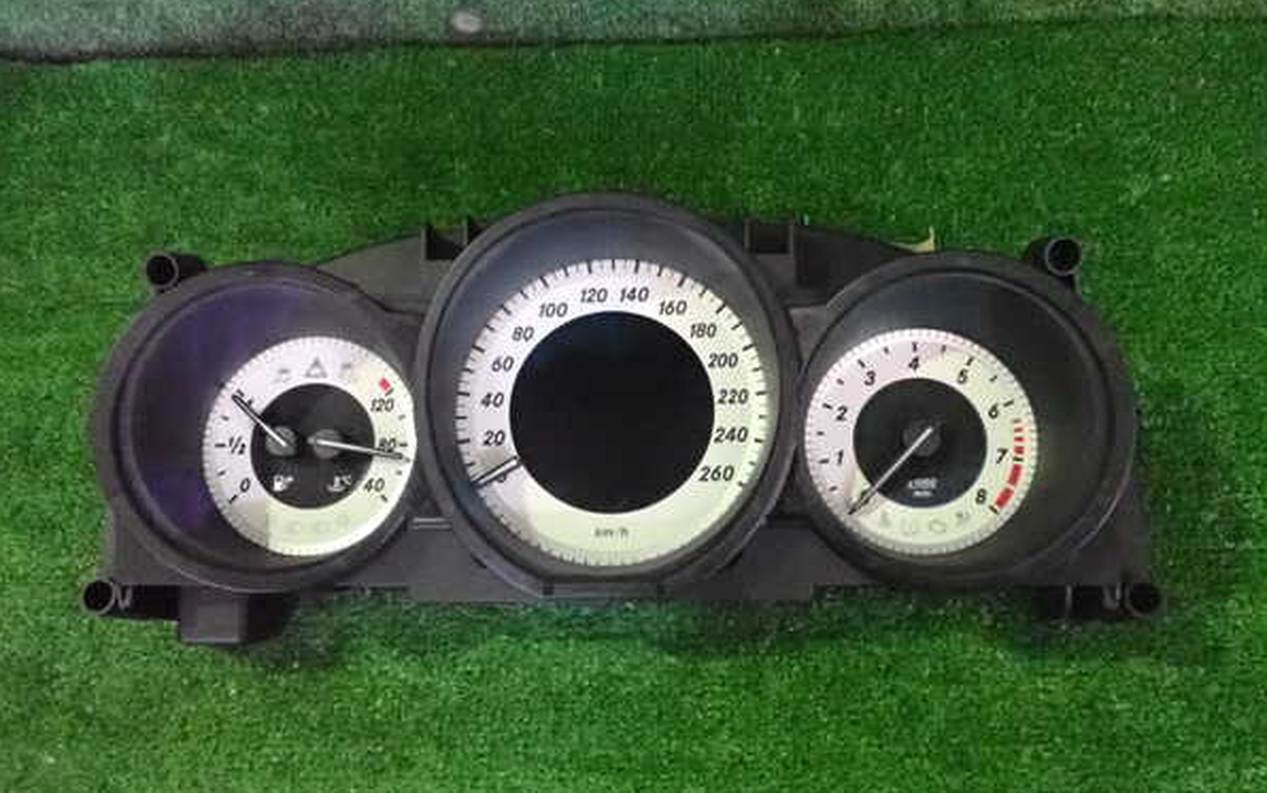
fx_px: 1105
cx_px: 631
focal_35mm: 32
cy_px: 415
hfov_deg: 59.6
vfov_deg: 39.5
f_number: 2.3
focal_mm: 5.4
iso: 6400
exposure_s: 1/200
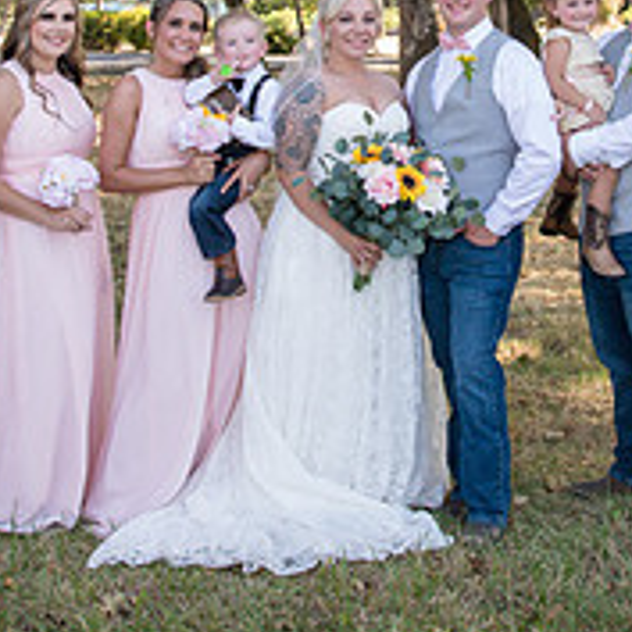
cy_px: 59
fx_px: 1611
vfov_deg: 21.7
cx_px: 414
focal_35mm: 78
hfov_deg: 22.1
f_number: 9
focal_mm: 28
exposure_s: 1/320
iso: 2000
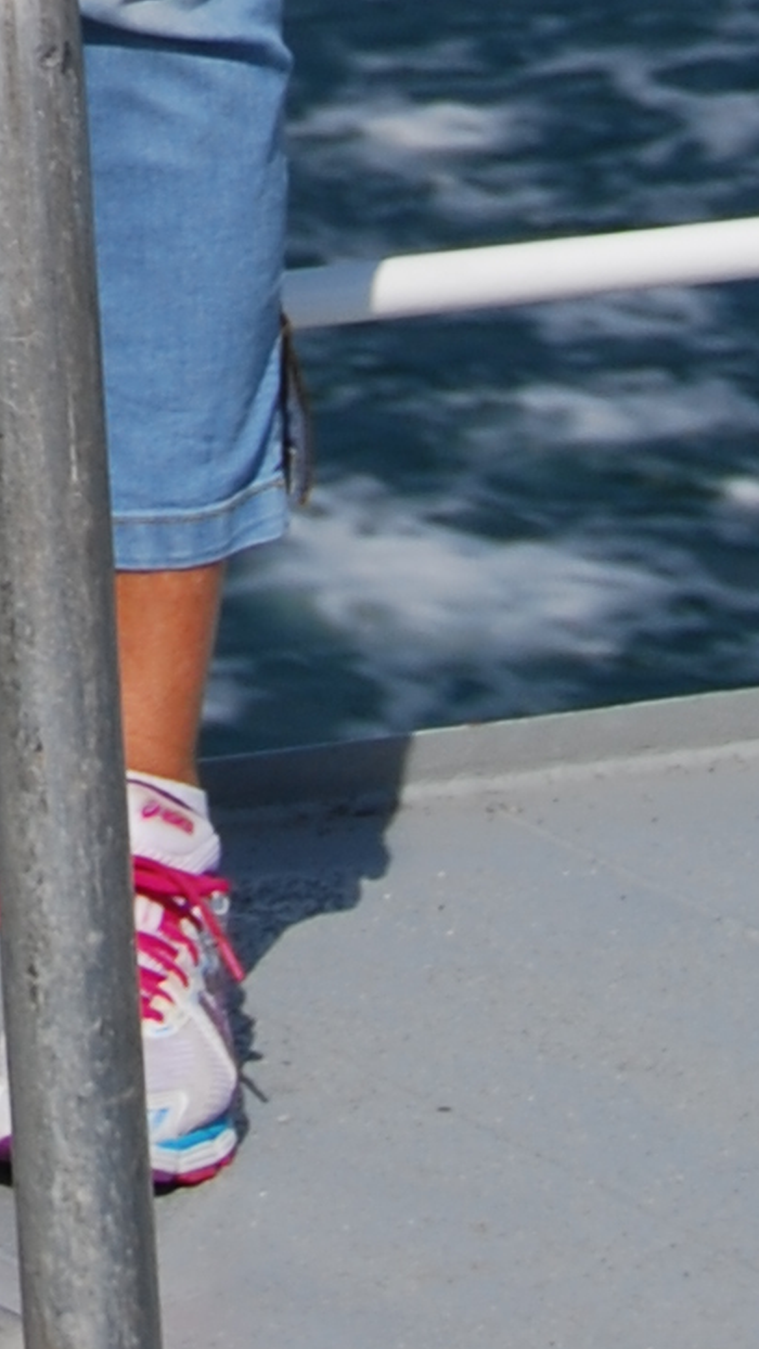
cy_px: -2134
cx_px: -781
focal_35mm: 402
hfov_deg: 3.0
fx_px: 14381
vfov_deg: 5.2
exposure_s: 1/250
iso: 100
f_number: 8
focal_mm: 48
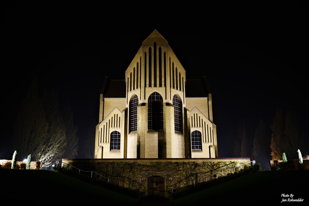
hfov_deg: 54.4
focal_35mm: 35
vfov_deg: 37.9
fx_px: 300
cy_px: 103
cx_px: 154
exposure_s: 1.6
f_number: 4
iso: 200
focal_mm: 35
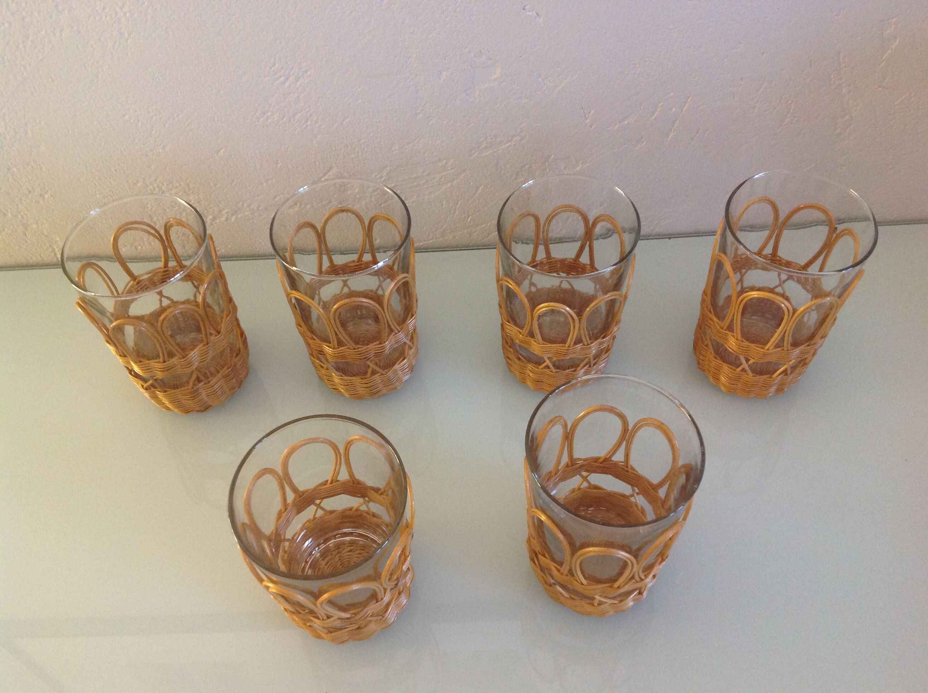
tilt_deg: -53.2
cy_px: 346
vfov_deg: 40.6
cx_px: 464
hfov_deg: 52.7
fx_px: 937
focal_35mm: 35
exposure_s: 1/17
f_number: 2.4
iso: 200
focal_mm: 4.28
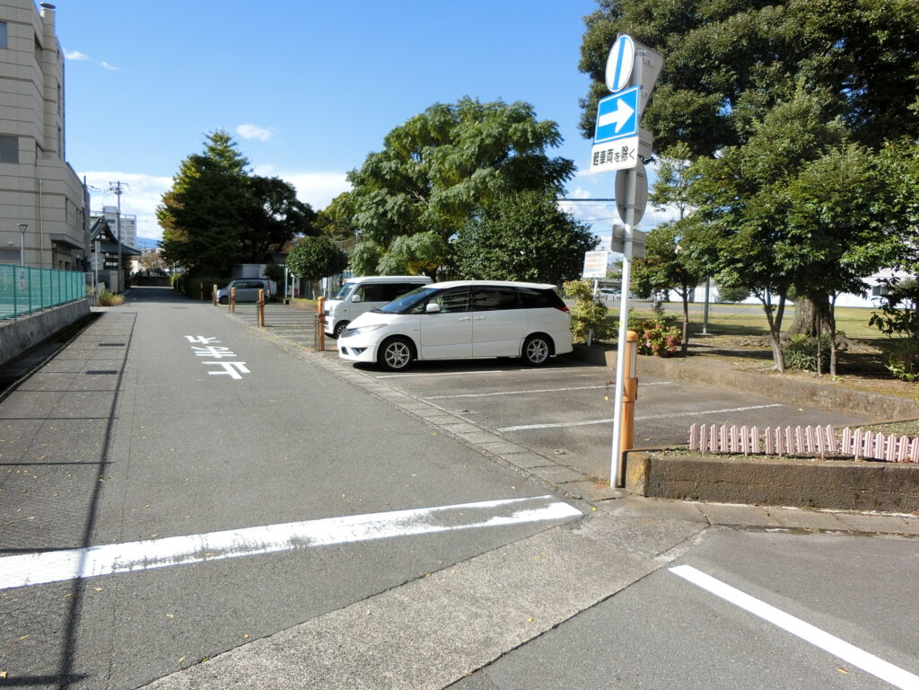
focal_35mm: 25
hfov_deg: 69.4
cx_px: 460
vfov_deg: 54.9
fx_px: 664
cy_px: 345
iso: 100
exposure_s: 1/1000
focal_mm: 4.5
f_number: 3.5
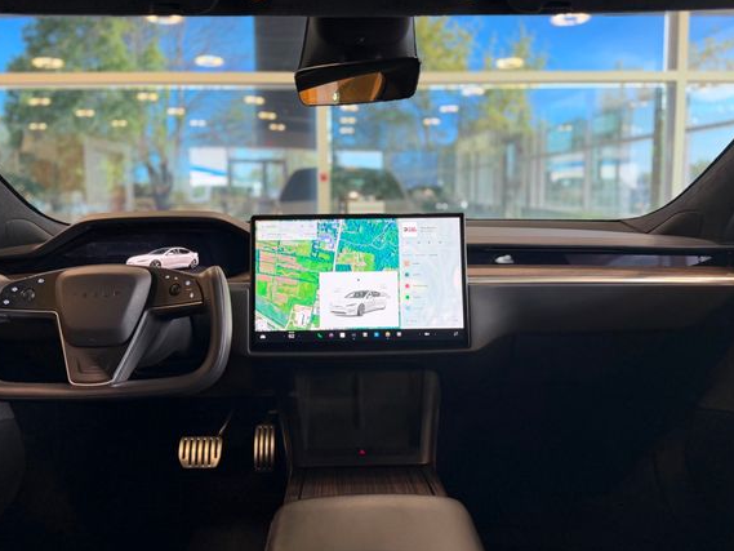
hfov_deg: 65.3
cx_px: 355
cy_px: 244
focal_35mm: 27
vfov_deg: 51.3
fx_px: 573
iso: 250
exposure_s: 1/125
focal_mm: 6.76
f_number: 1.78
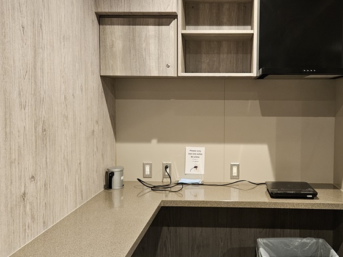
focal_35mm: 41
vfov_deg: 35.1
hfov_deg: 45.4
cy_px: 120
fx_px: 406
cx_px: 210
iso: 1000
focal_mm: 5.4
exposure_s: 1/100
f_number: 1.8
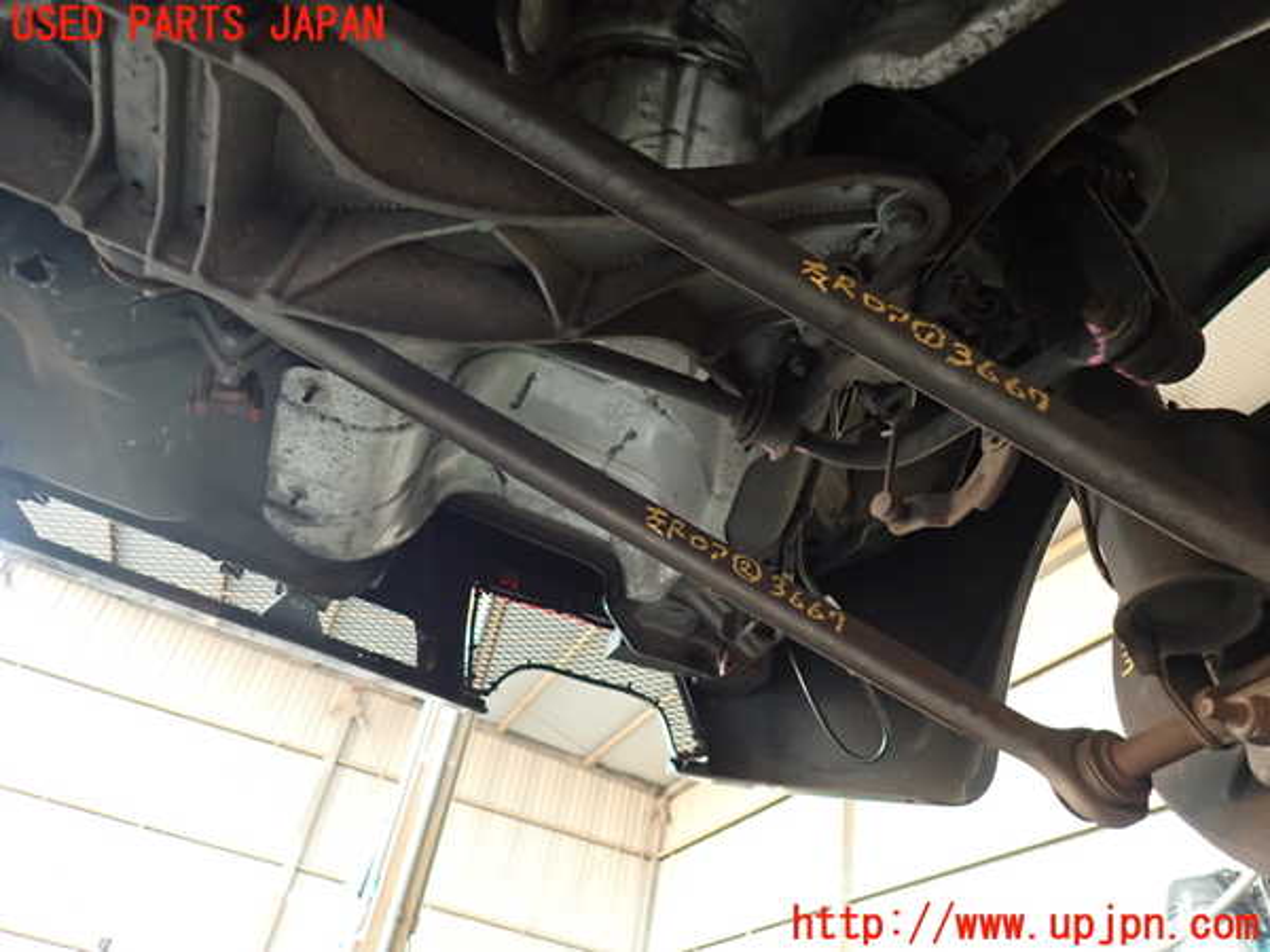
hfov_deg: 69.4
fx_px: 917
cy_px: 476
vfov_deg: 54.9
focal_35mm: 25
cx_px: 635
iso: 400
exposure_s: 1/30
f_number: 2
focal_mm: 4.5
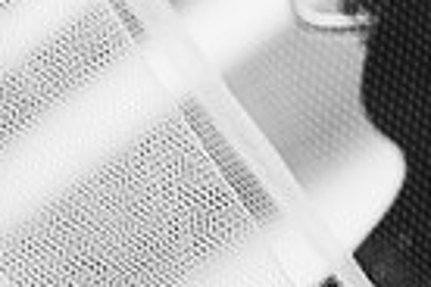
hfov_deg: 8.7
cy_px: 79
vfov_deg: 6.4
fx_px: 2562
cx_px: 1036
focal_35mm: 214
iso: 500
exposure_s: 1/80
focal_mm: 35
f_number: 3.2
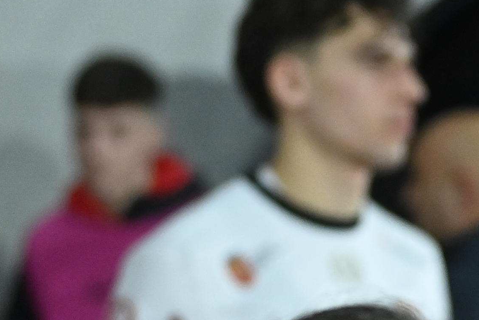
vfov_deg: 3.8
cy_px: 473
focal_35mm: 356
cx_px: 895
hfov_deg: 5.7
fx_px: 4737
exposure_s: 1/1600
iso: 4000
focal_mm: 72
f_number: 2.8
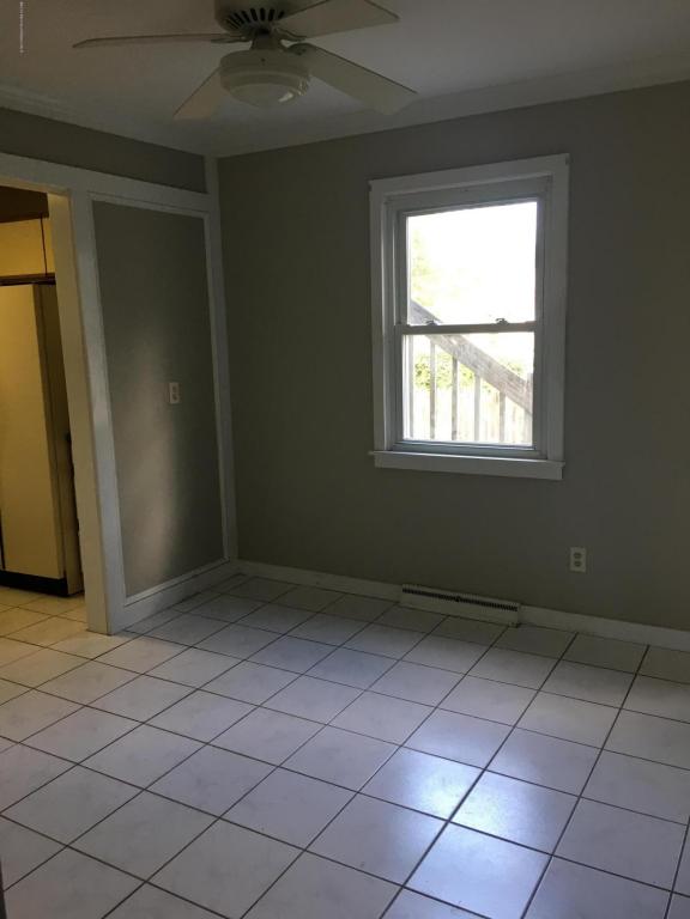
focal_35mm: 29
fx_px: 771
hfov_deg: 48.2
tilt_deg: -10.4
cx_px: 345
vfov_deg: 61.7
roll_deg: +1.1
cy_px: 460
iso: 64
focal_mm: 4.15
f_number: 2.2
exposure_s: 1/30
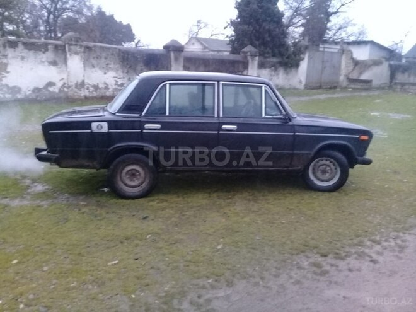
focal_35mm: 31
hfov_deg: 58.4
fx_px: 373
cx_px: 208
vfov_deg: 45.4
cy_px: 156
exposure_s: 1/17
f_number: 2.2
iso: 320
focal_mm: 3.3
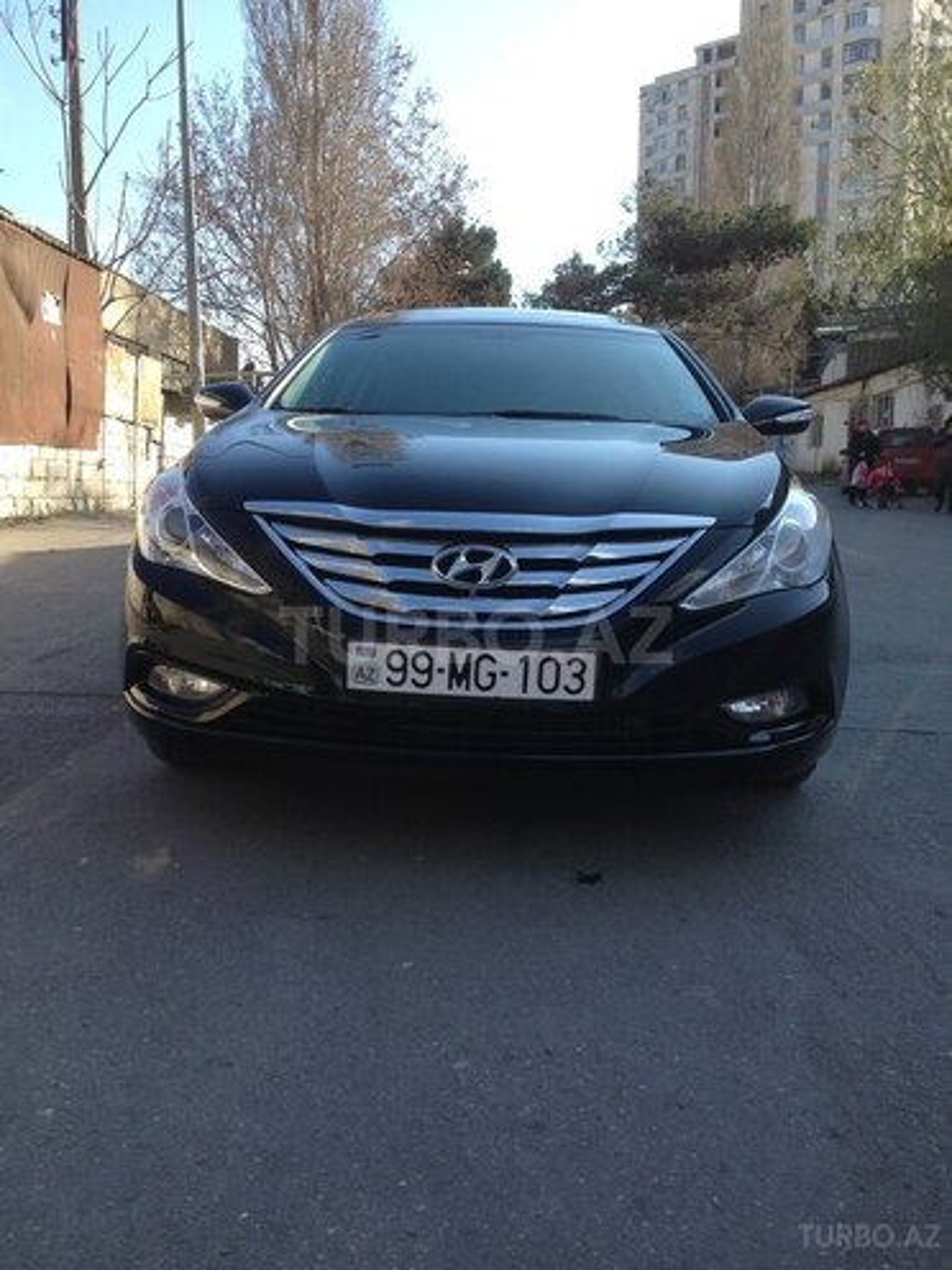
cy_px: 635
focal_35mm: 33
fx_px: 1210
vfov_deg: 55.4
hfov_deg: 42.9
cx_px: 476
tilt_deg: -4.1
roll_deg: -1.1
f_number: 2.4
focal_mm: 4.12
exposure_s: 1/742
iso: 50
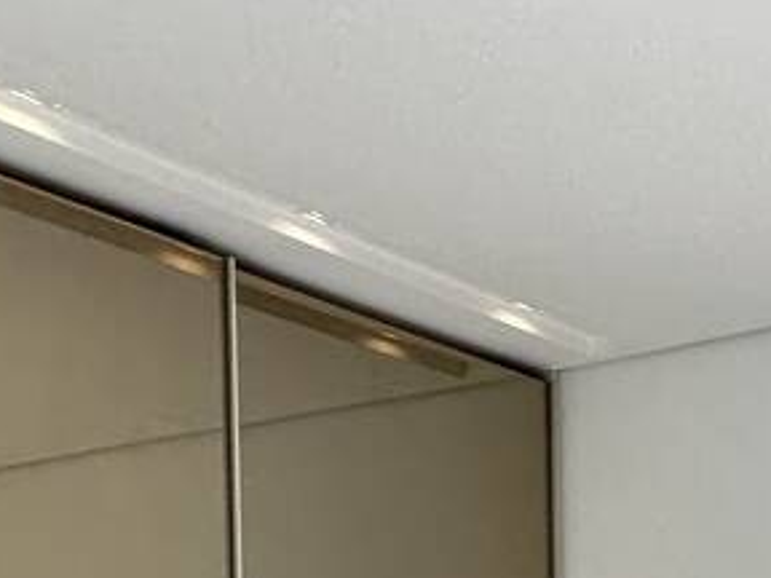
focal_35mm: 70
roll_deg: +1.4
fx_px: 1559
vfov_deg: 18.3
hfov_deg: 24.4
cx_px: 993
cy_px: 907
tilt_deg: -2.2
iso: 64
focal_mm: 2.22
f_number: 2.2
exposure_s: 1/120
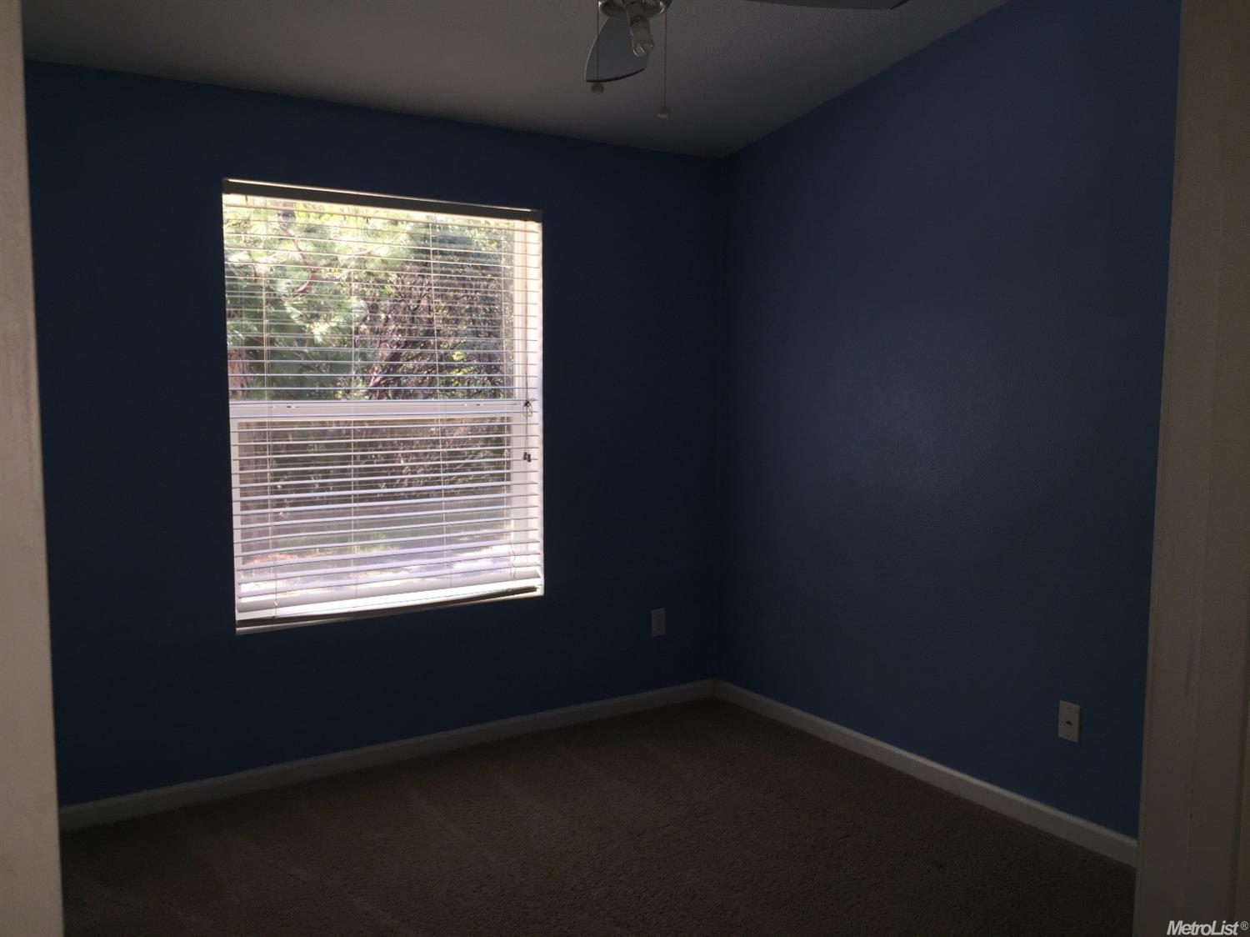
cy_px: 468
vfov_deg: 48.2
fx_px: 1047
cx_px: 625
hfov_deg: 61.7
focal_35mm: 29
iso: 32
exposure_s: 1/125
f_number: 2.2
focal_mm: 4.15
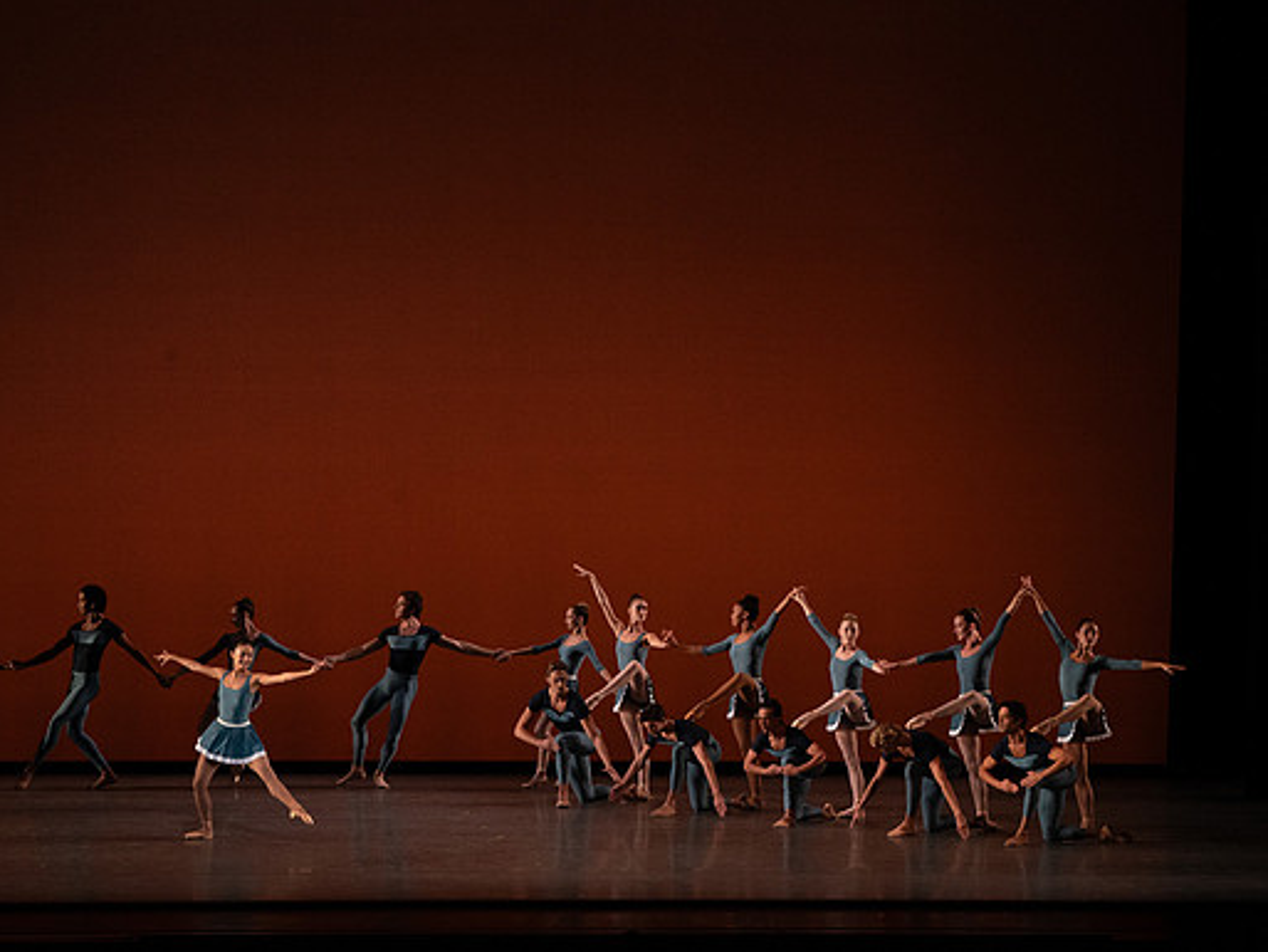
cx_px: 554
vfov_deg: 10.8
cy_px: 476
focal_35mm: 137
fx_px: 5020
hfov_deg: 14.4
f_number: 9
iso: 5000
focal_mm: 126
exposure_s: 1/400
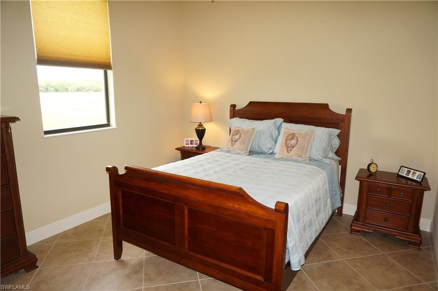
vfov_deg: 53.0
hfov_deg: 73.8
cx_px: 219
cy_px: 146
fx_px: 292
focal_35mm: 24
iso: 200
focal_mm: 16
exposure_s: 1/60
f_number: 4
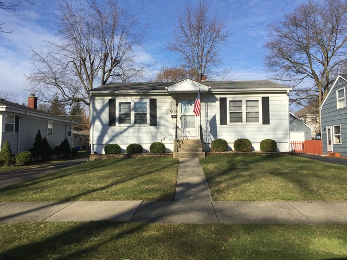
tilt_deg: +3.1
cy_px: 130
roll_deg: +1.4
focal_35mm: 29
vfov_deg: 48.2
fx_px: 291
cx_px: 174
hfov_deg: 61.7
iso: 32
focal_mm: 4.15
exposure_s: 1/2198
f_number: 2.2
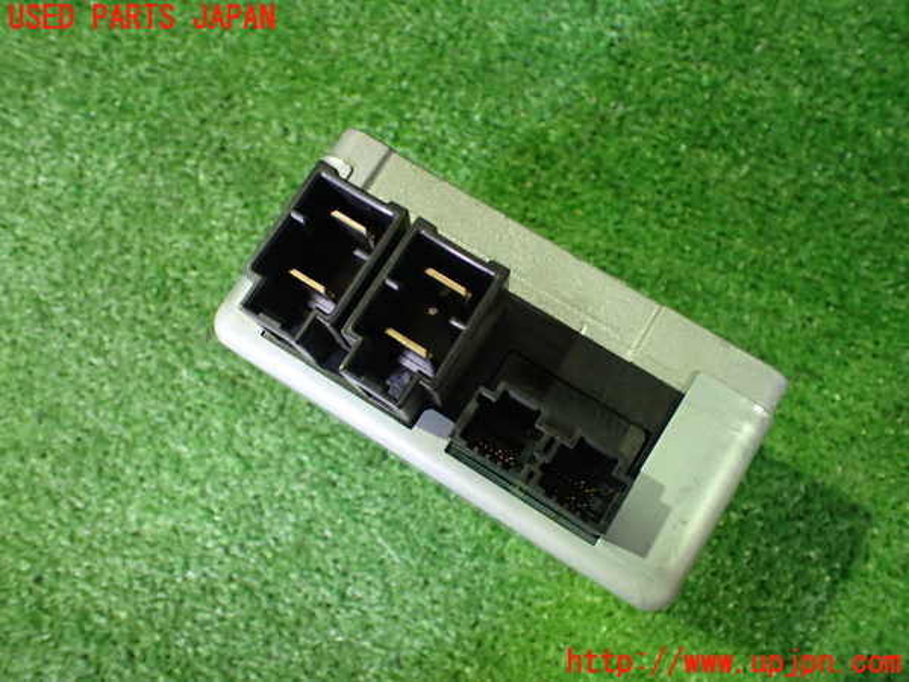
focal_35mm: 30
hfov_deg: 60.0
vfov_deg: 46.8
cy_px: 341
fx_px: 788
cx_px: 454
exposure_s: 1/30
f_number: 2.3
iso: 1000
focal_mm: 5.4
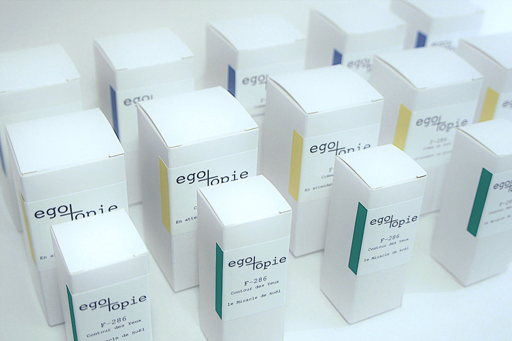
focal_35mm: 32
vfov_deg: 41.7
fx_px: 448
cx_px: 256
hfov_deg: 59.5
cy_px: 170
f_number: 4
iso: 250
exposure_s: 1/40
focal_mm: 21
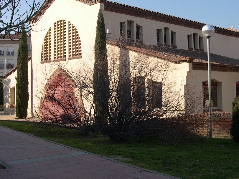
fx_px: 331
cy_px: 73
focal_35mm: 48
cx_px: 116
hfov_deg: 39.7
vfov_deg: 30.2
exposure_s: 1/149
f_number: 7.6
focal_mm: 8
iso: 100
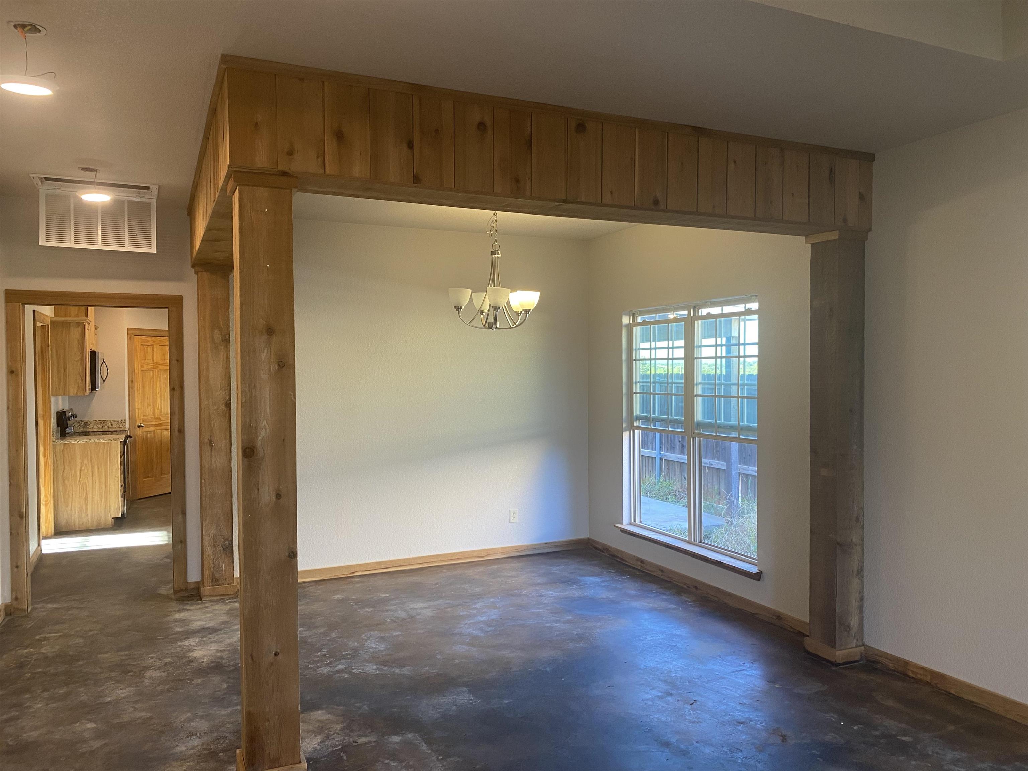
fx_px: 772
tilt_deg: +0.2
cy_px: 386
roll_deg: +0.1
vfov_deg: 53.1
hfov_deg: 67.3
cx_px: 514
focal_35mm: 26
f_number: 1.8
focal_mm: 4.25
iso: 100
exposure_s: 1/60
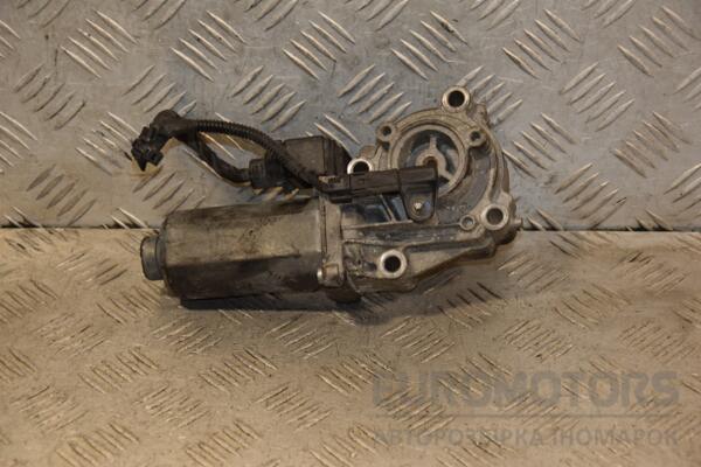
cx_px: 350
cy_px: 234
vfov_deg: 13.8
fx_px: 1928
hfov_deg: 20.6
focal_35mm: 99
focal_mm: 66
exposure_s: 1/160
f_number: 5.3
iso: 800
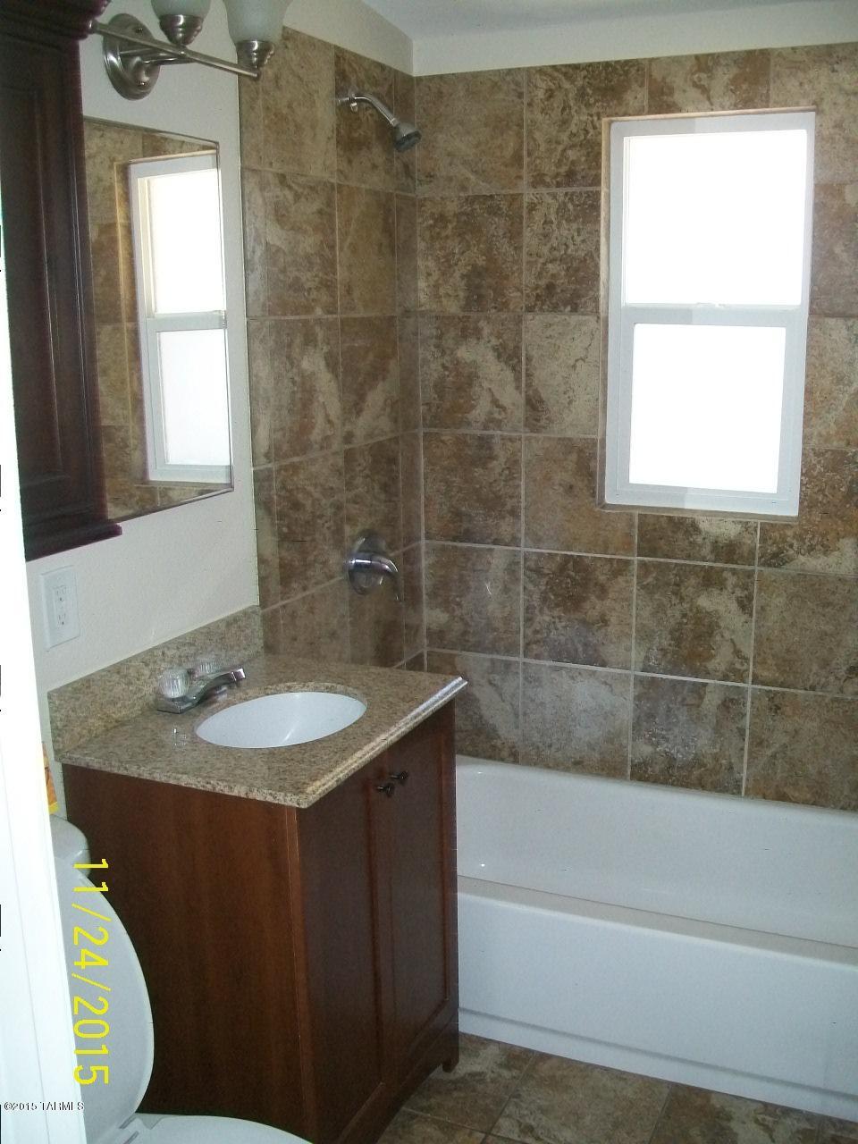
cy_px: 572
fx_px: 1124
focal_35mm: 34
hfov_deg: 41.8
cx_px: 429
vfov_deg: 54.0
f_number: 2.7
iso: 160
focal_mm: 6.1
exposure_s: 1/60
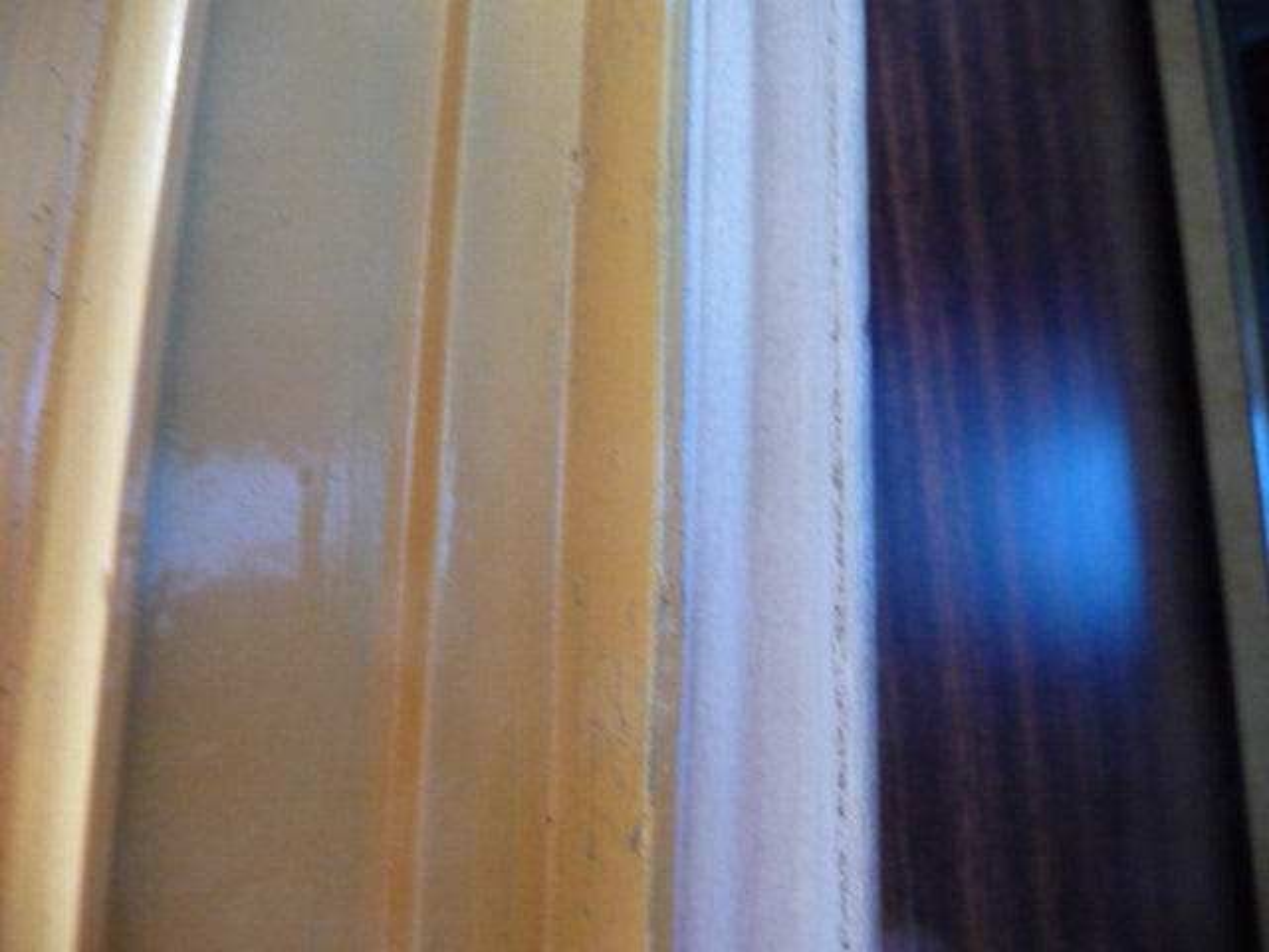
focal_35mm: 28
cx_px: 634
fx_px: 1026
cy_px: 476
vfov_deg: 49.7
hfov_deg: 63.4
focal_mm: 4.7
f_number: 3.3
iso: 800
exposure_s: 1/20
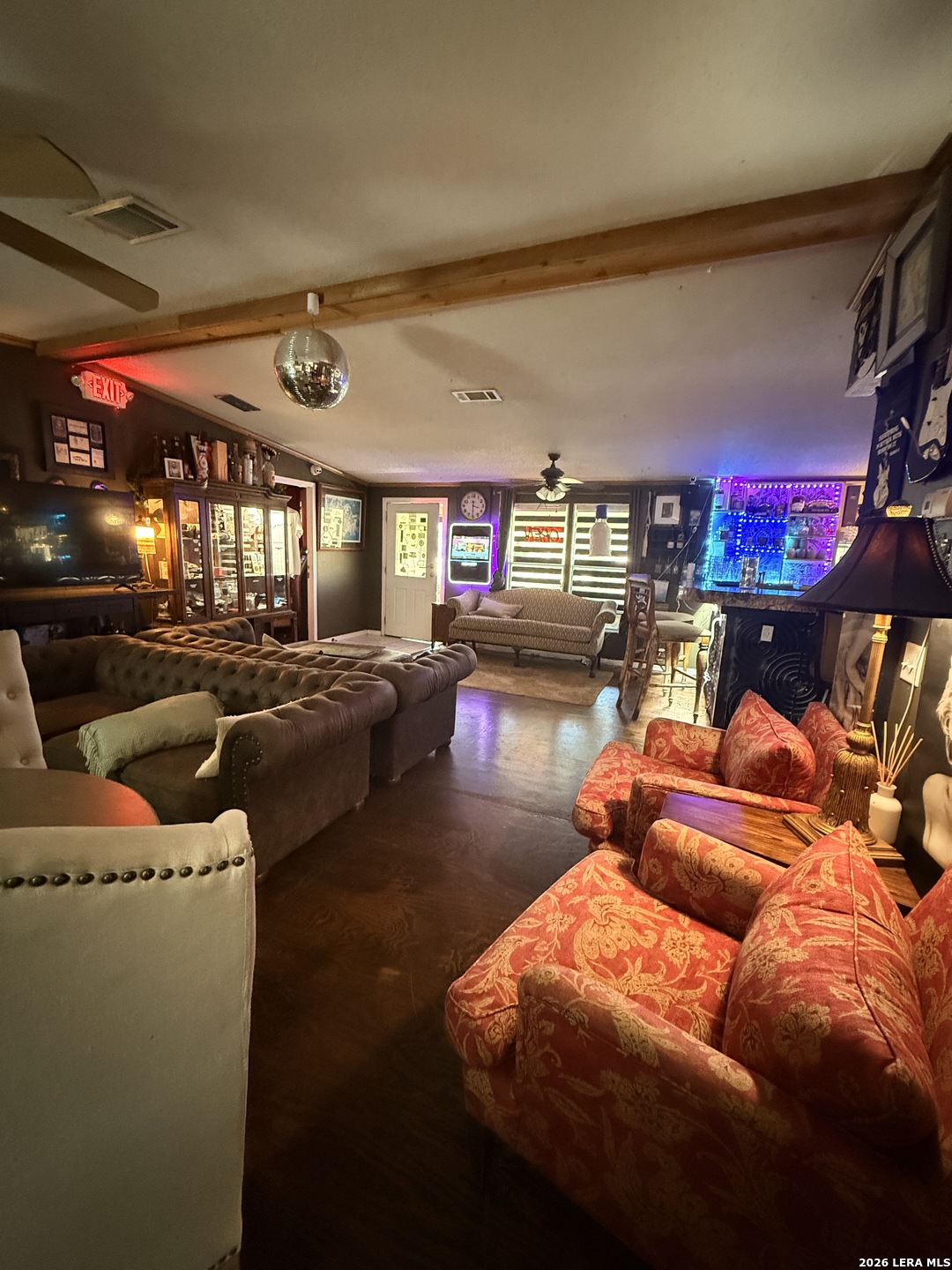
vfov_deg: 102.1
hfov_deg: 85.7
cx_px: 476
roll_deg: -3.0
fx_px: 513
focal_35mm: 14
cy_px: 635
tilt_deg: -8.7
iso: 1250
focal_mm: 2.22
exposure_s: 1/40
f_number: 2.2
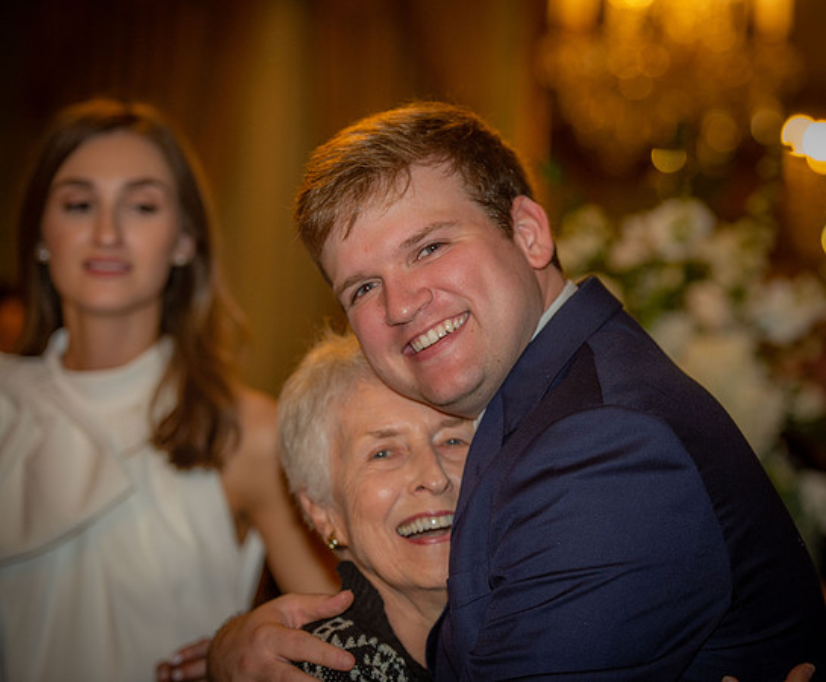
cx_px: 512
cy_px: 341
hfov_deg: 16.2
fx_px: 2901
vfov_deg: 13.4
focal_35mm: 117
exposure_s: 1/100
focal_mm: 102
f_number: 2.8
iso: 1250
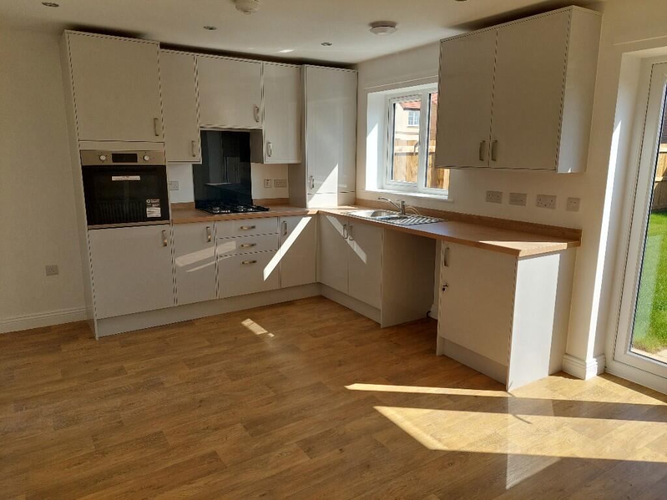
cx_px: 334
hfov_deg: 69.4
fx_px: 482
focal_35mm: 25
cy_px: 250
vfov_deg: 54.9
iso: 40
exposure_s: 1/437
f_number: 1.8
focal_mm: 5.23
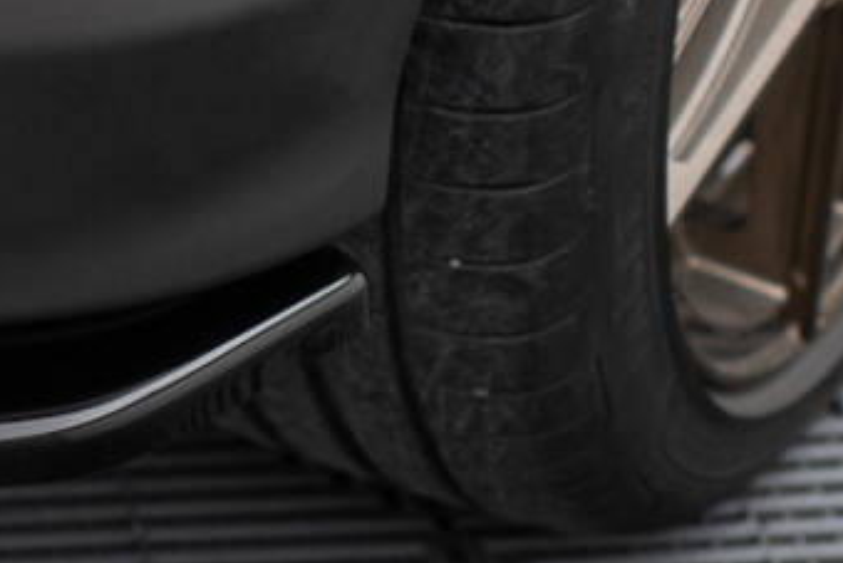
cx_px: -326
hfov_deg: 9.8
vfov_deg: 6.7
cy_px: 399
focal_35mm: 206
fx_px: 4826
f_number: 2.5
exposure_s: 1/160
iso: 500
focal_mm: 35
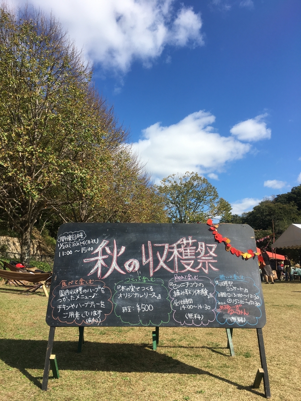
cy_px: 200
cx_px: 150
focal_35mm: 29
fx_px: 336
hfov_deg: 48.2
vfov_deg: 61.7
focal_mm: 4.15
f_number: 2.2
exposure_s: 1/1672
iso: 25
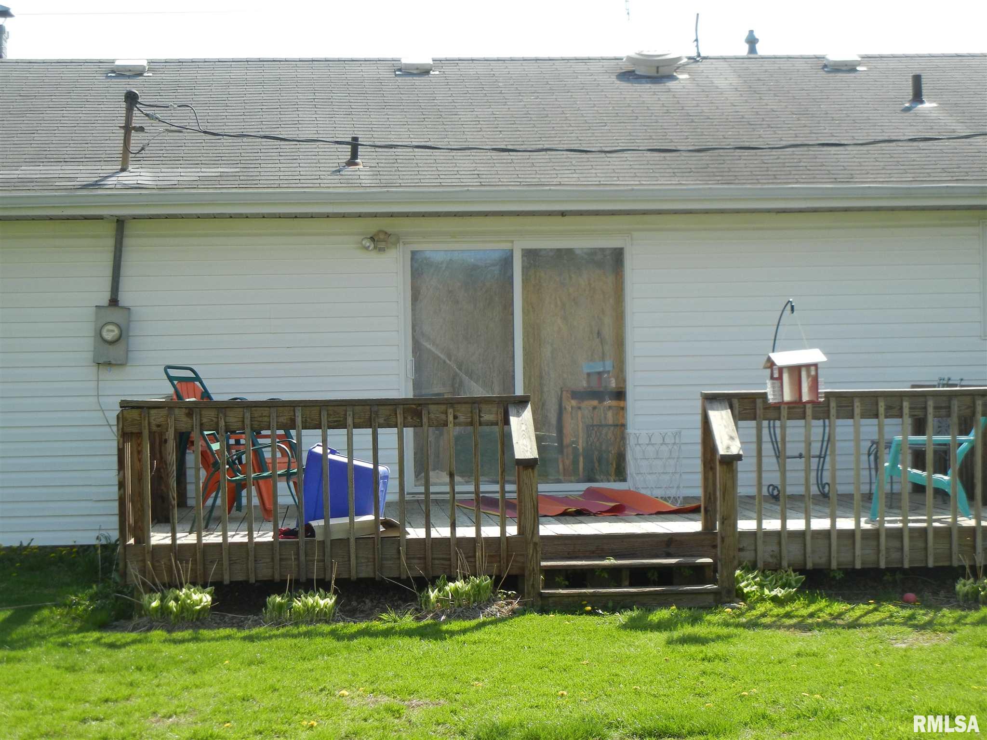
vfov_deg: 16.6
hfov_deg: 22.0
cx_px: 494
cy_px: 370
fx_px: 2538
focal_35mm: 89
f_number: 4.4
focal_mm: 16
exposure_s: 1/466
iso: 160
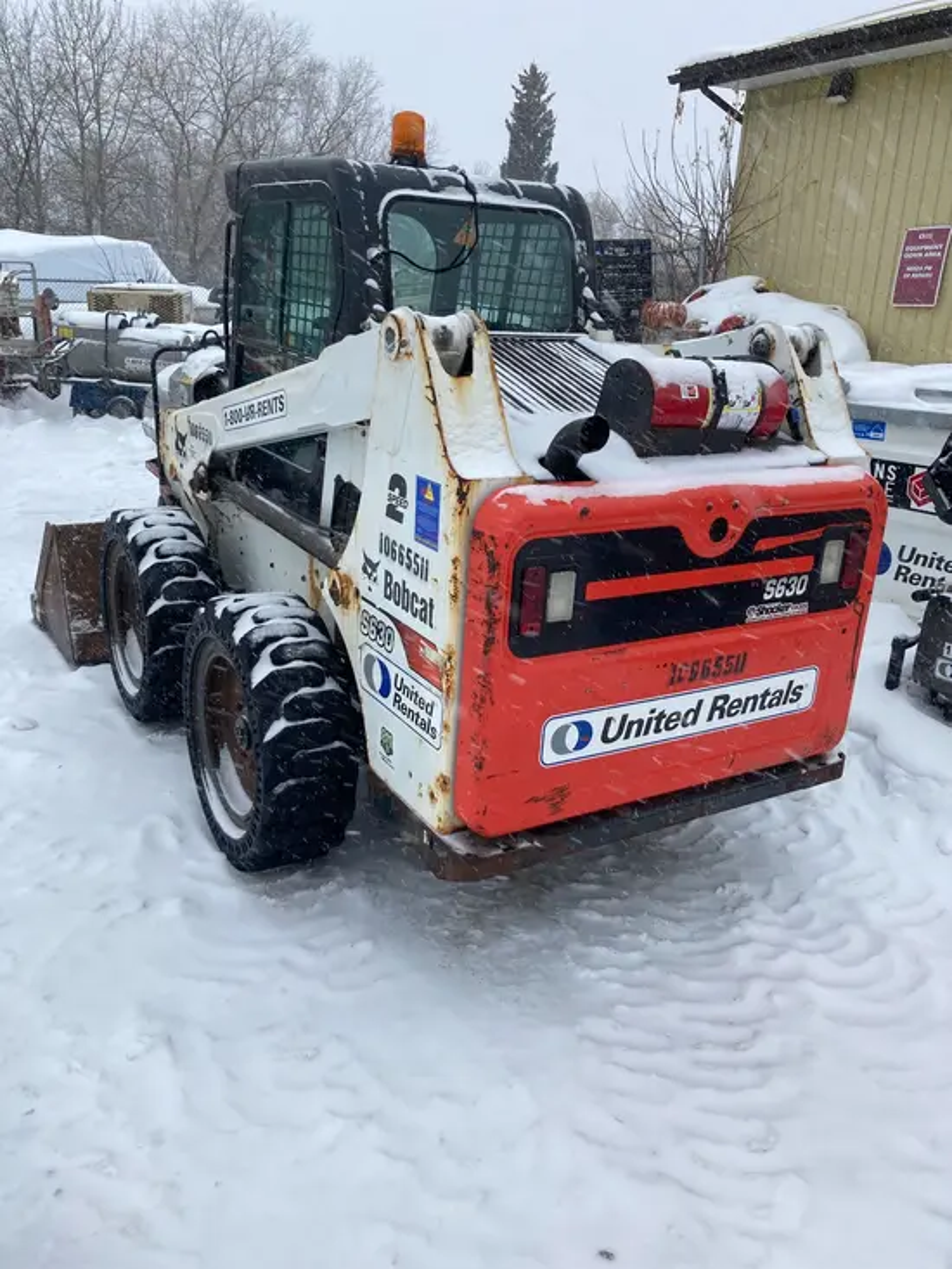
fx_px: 1026
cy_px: 634
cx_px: 476
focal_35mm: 28
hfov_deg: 49.8
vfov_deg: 63.4
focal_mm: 3.99
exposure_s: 1/223
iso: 20
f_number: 1.8
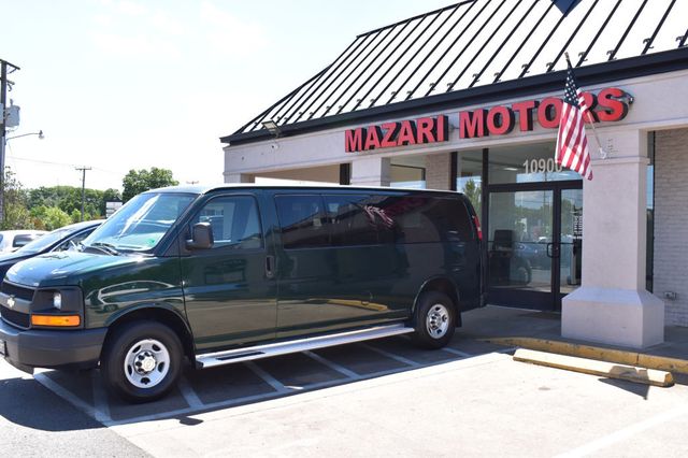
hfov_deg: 53.2
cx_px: 344
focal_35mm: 36
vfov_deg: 36.8
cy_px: 229
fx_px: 688
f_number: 10
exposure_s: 1/250
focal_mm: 24
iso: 400
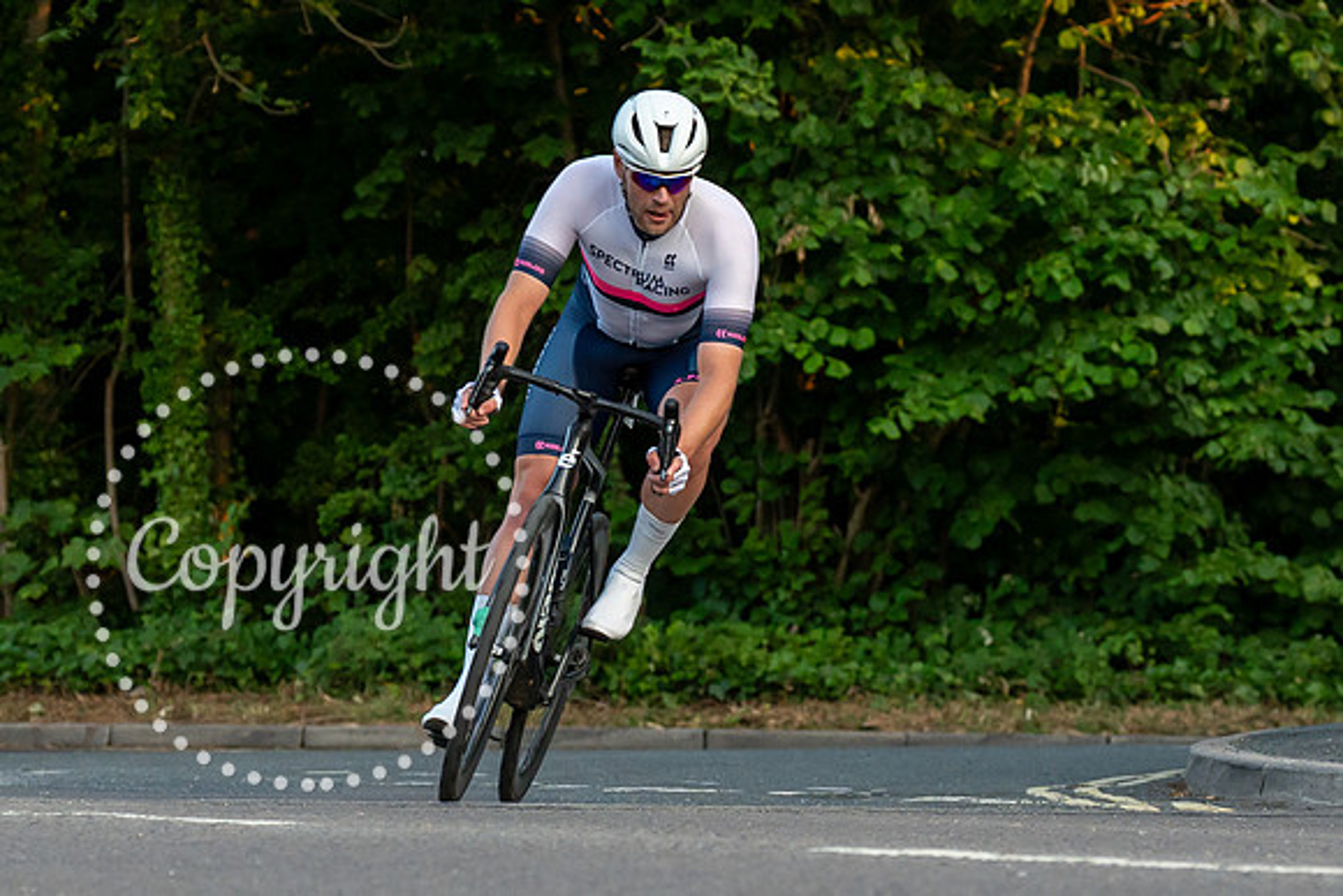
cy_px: 630
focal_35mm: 183
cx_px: 675
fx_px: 6841
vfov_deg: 7.5
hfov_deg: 11.2
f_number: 3.5
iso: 1000
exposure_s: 1/800
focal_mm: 72
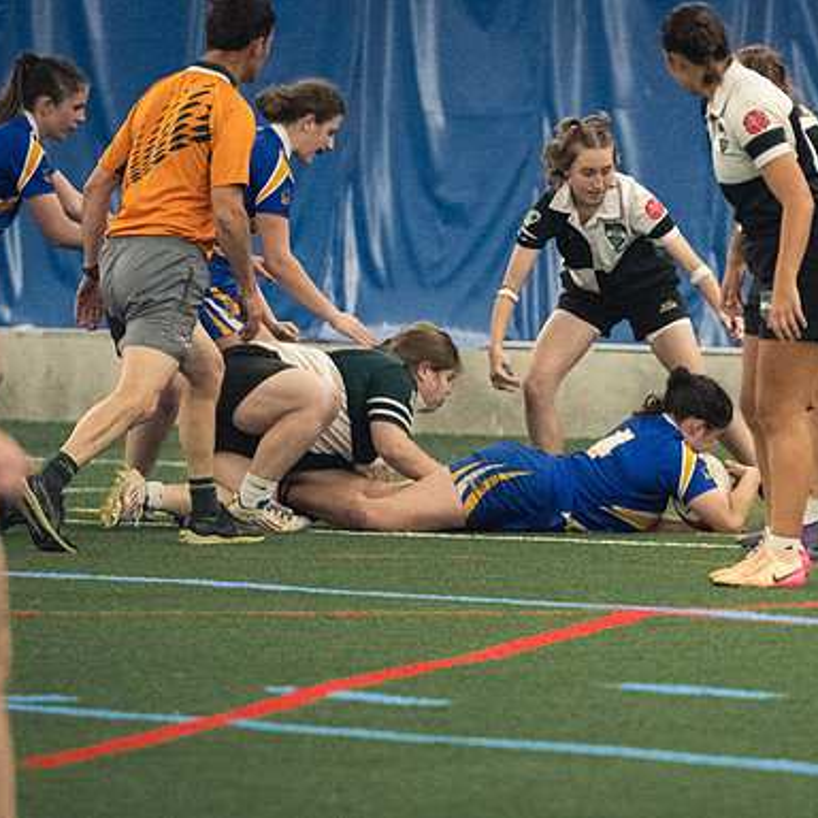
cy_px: 609
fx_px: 15292
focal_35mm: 572
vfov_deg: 3.1
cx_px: 824
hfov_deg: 3.1
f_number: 2.8
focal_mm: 200
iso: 9000
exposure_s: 1/500
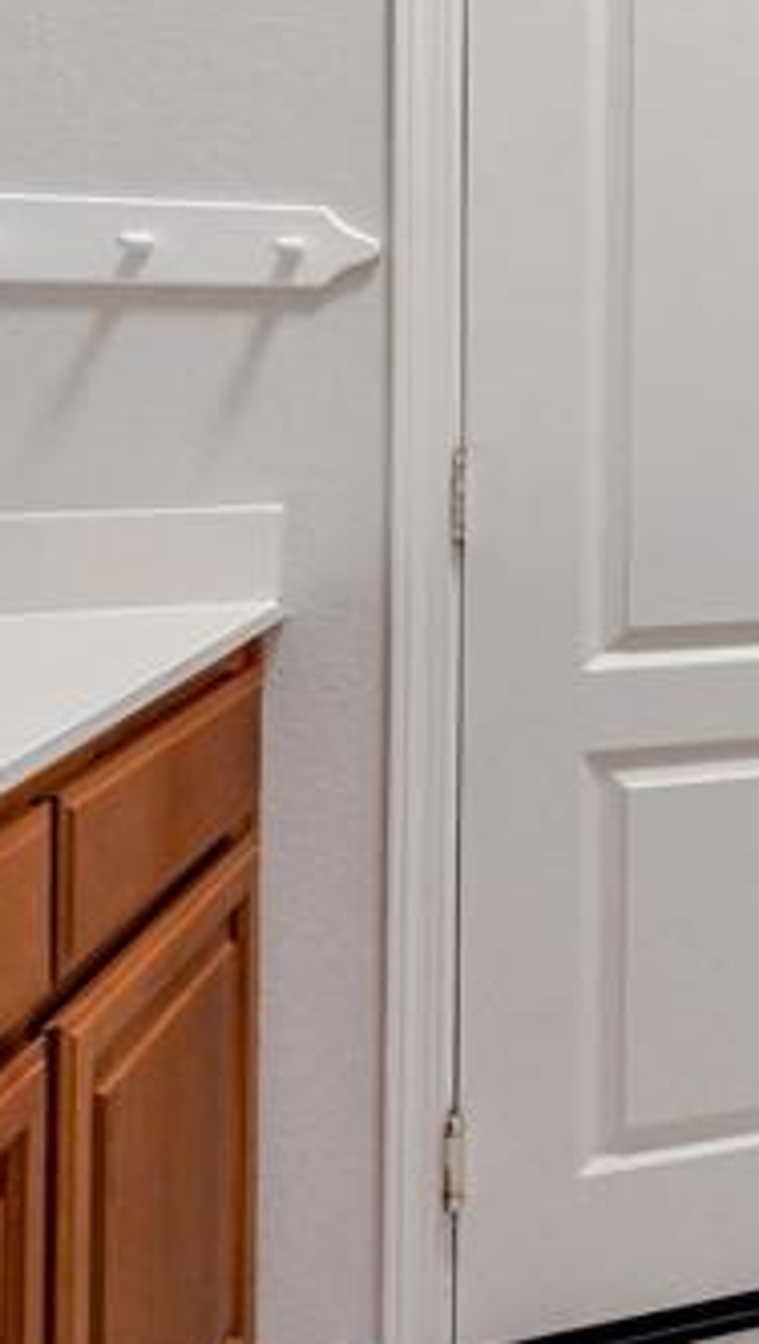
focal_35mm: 45
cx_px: 1704
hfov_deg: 16.2
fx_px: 1606
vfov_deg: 43.8
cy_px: 321
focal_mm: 14
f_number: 10
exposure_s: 1/15
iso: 2200
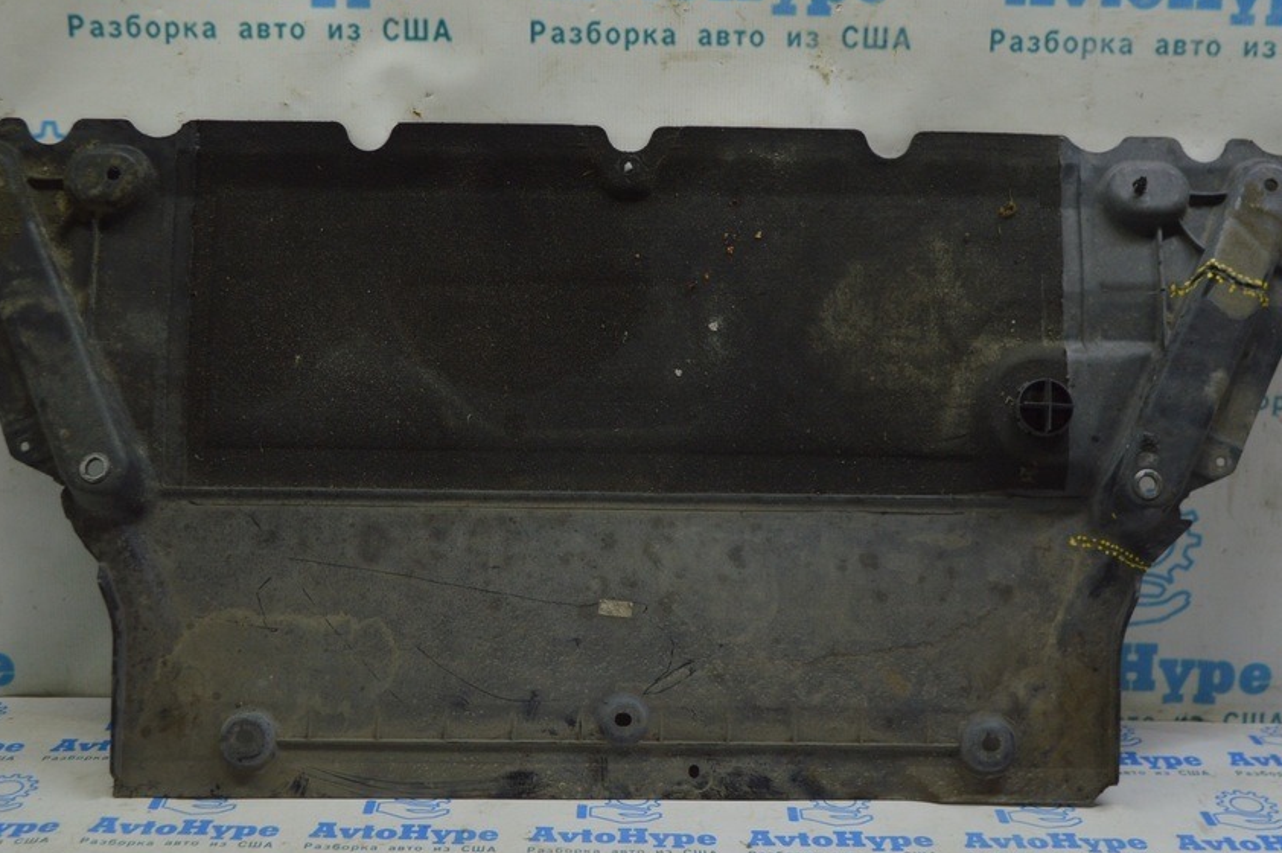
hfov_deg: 43.1
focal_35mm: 46
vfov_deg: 29.4
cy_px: 380
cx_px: 649
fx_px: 1623
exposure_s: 1/40
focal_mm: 25
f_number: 5.6
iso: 400
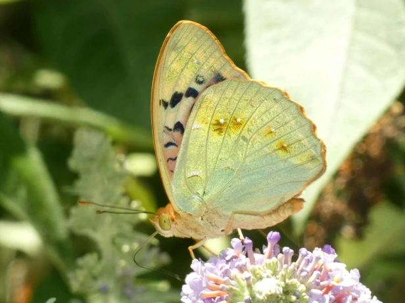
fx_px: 4668
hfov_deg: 5.0
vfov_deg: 3.7
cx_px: 205
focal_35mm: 399
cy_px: 153
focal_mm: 68.8
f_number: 7.1
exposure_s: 1/100
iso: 250
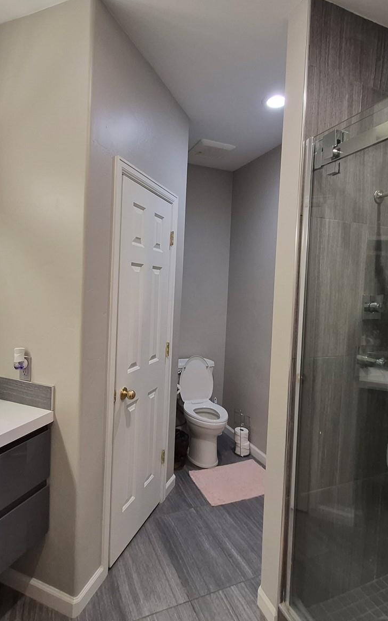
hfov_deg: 62.1
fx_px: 321
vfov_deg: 88.0
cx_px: 179
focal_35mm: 19
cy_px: 301
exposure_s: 1/60
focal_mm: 1.74
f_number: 2.2
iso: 160
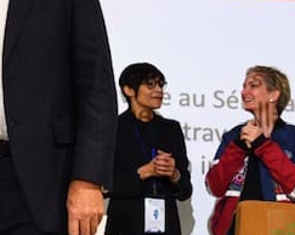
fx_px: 733
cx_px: -62
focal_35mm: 84
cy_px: 4
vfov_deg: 17.8
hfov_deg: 21.1
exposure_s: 1/200
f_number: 4.5
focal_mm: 34
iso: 1250
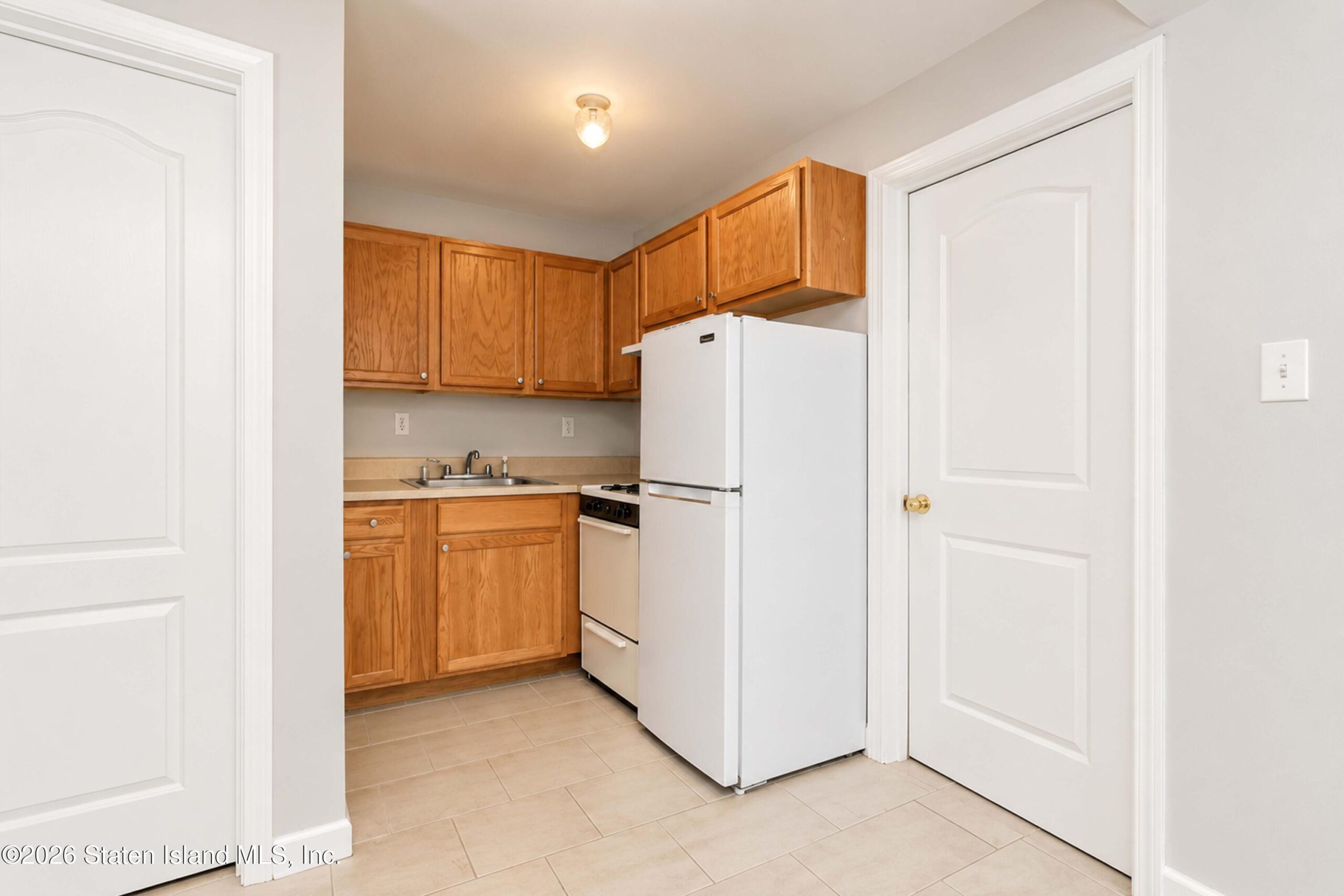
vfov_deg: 77.3
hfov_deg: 100.4
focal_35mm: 15
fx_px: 560
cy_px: 448
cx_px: 672
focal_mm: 10
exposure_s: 1/80
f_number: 9
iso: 1250
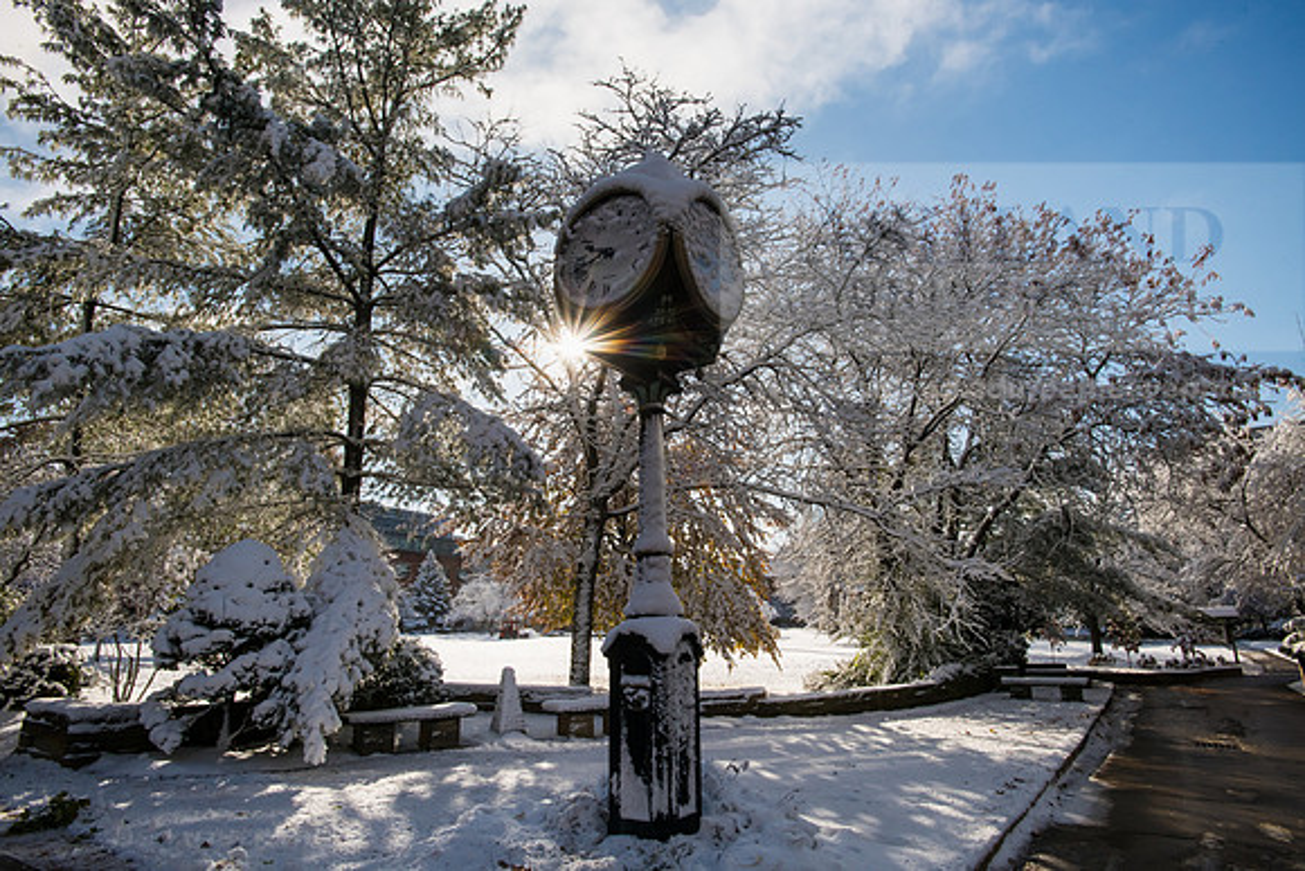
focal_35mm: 20
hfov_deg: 84.0
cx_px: 652
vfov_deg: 62.0
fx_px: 725
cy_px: 436
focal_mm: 20
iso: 320
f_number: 22
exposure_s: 1/125
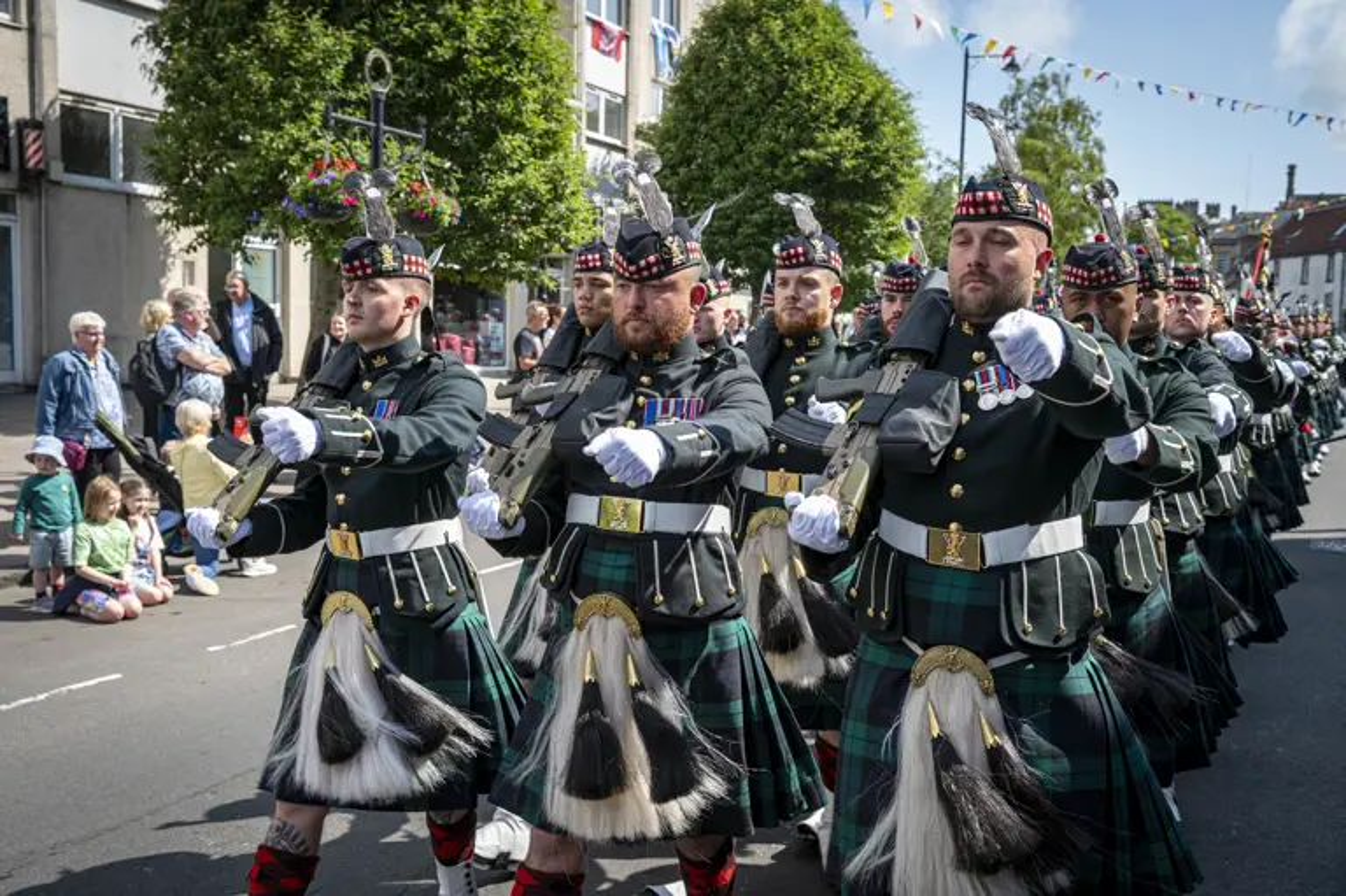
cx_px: 673
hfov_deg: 54.5
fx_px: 1308
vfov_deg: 37.8
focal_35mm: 35
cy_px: 448
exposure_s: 1/320
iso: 125
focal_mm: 35
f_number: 5.6
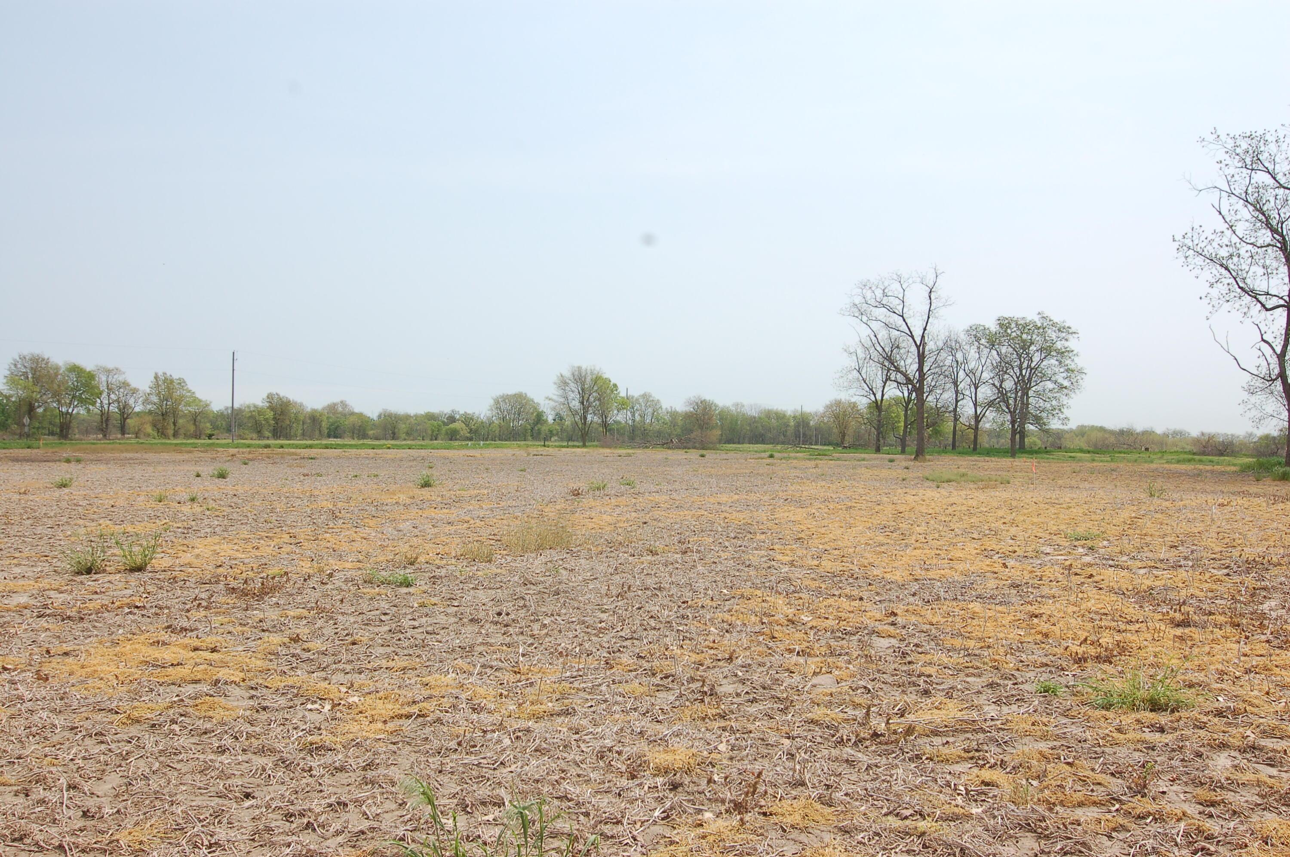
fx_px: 1289
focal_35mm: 36
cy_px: 428
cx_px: 645
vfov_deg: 36.8
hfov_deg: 53.2
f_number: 10
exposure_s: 1/320
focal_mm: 24
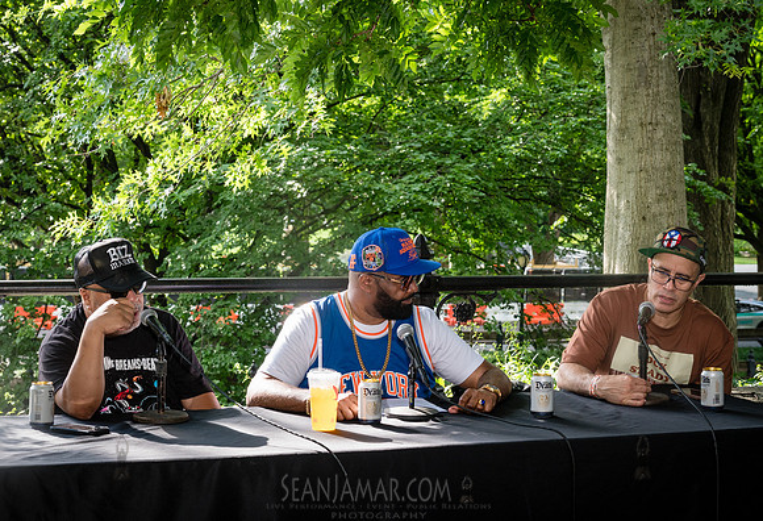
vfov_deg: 22.7
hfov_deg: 32.8
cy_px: 244
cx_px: 347
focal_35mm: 61
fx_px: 1295
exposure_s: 1/200
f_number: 7.1
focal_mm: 56
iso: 1250
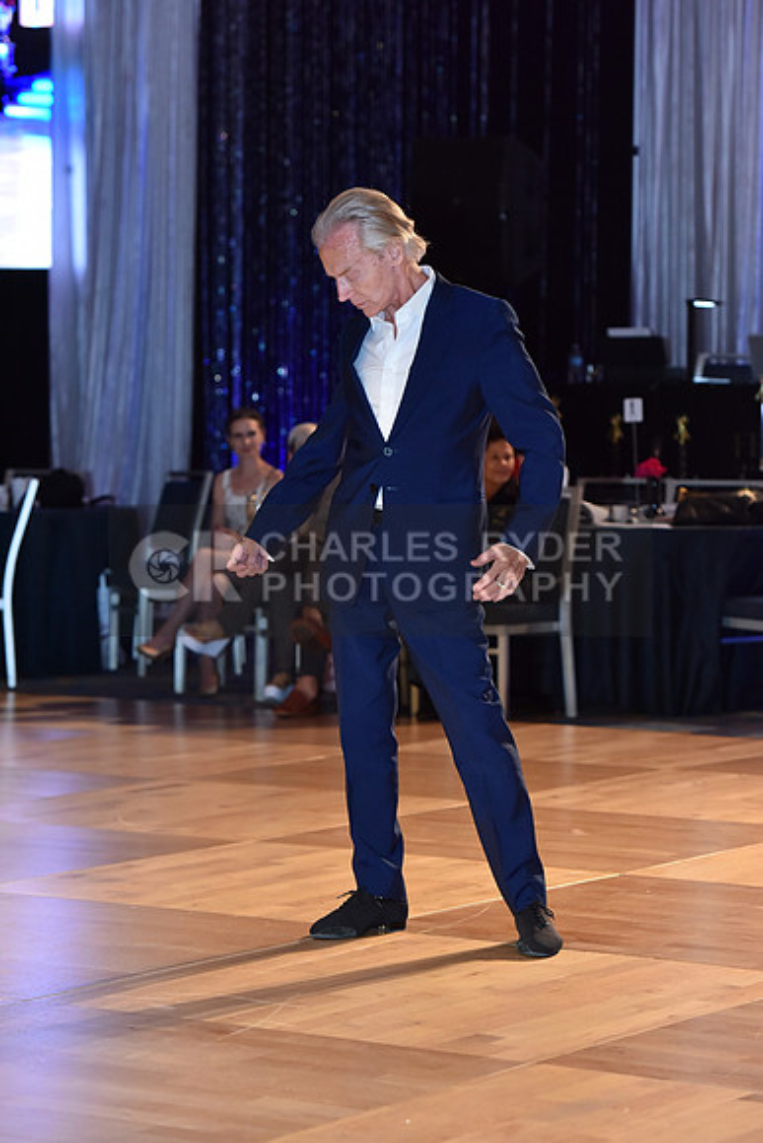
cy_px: 572
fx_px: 3558
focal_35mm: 112
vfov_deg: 18.3
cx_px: 382
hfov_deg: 12.2
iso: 2000
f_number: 4.5
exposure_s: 1/320
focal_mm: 112
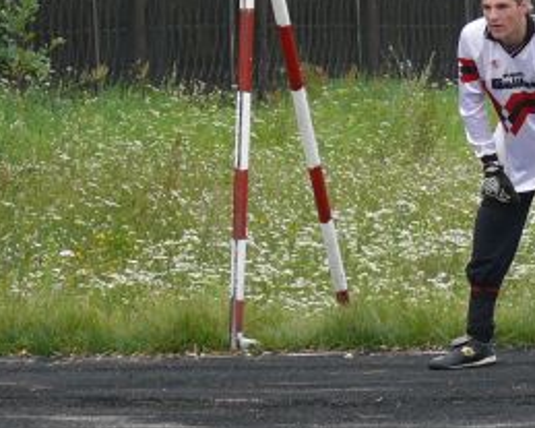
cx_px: 508
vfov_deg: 3.3
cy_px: 113
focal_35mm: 473
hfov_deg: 4.1
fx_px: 7487
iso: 100
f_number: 4
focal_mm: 27.6
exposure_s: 1/125
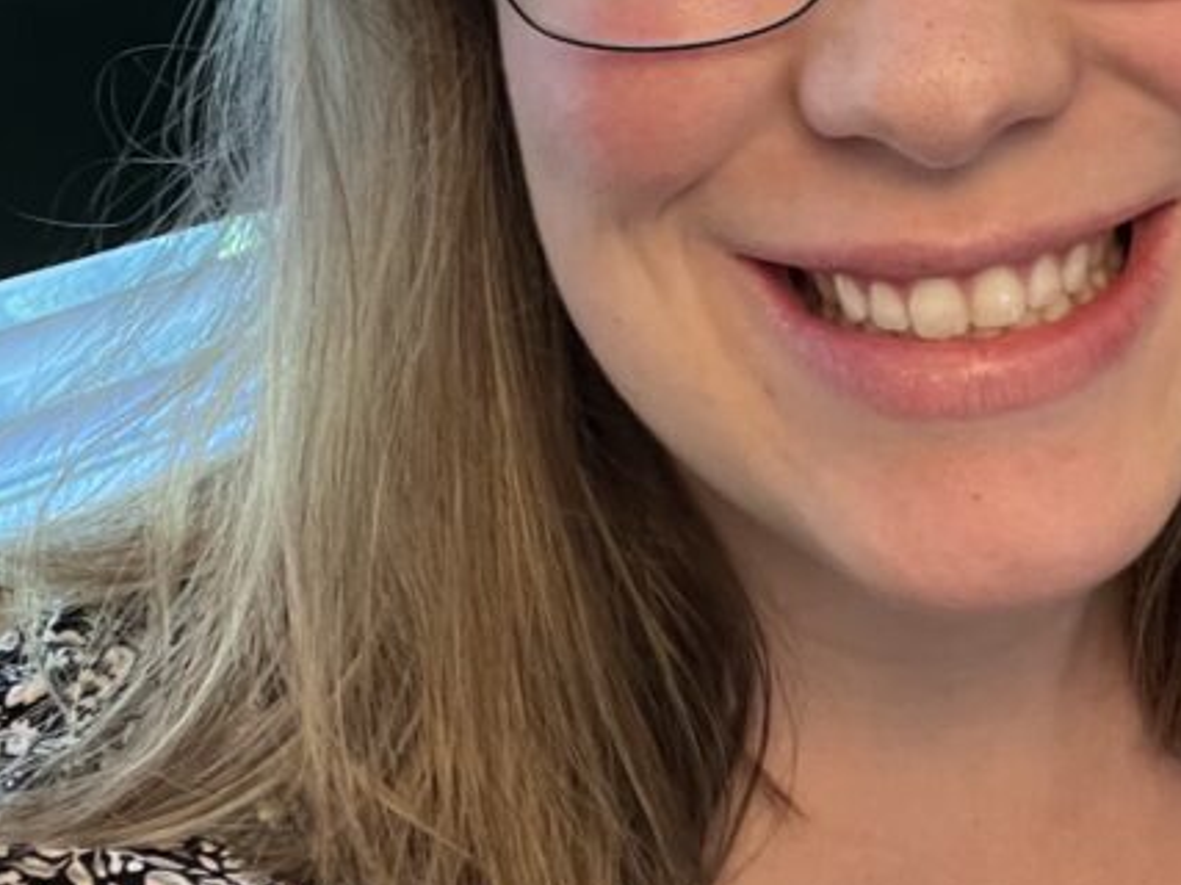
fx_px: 2456
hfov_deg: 26.5
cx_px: 965
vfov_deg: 20.0
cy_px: 83
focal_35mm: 72
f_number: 2.2
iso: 320
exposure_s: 1/30
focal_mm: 2.71
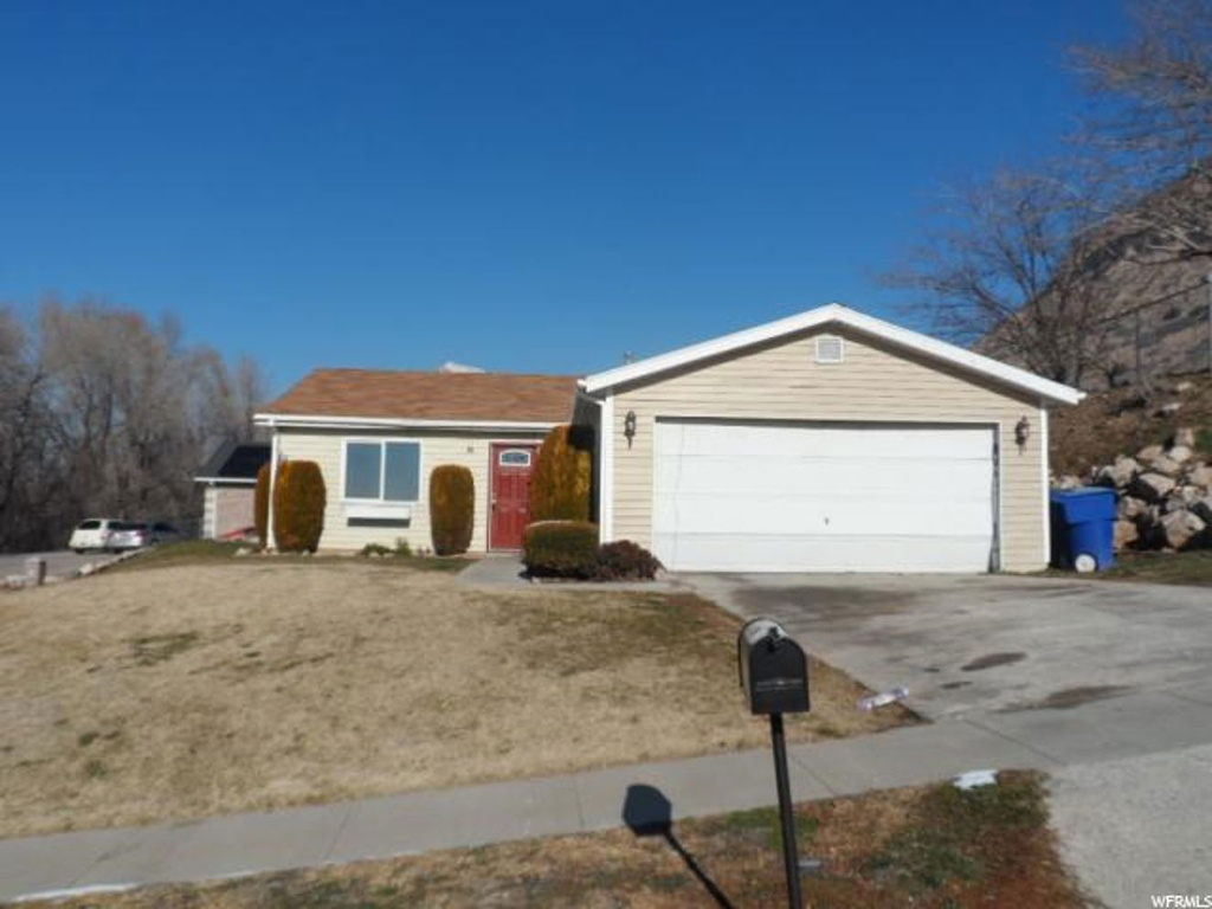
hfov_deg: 63.4
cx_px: 606
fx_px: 980
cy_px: 454
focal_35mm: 28
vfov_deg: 49.7
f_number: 8.8
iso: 80
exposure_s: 1/250
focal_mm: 4.9
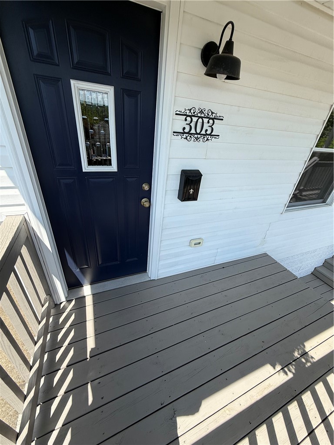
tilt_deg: -30.2
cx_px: 167
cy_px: 222
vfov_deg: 102.1
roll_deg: -7.0
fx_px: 180
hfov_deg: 85.7
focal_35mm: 14
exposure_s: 1/709
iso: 50
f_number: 2.2
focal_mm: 2.22
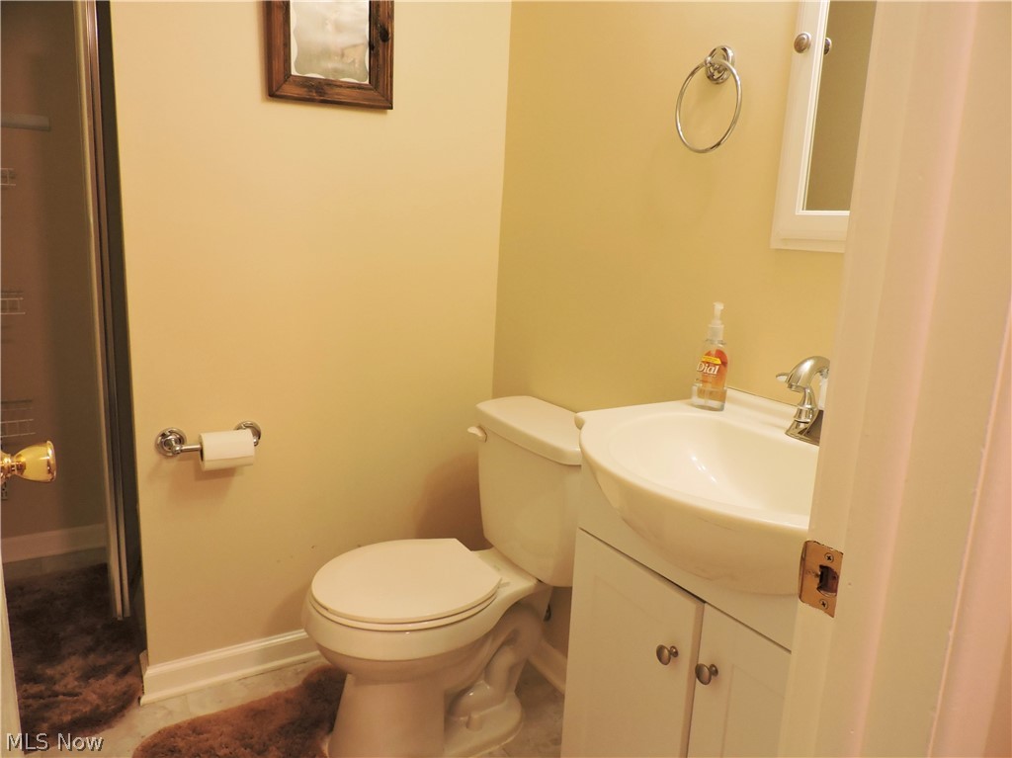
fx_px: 701
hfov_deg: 71.6
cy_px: 379
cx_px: 506
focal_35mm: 24
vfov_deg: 56.8
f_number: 3
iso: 280
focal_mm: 4.3
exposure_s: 1/30
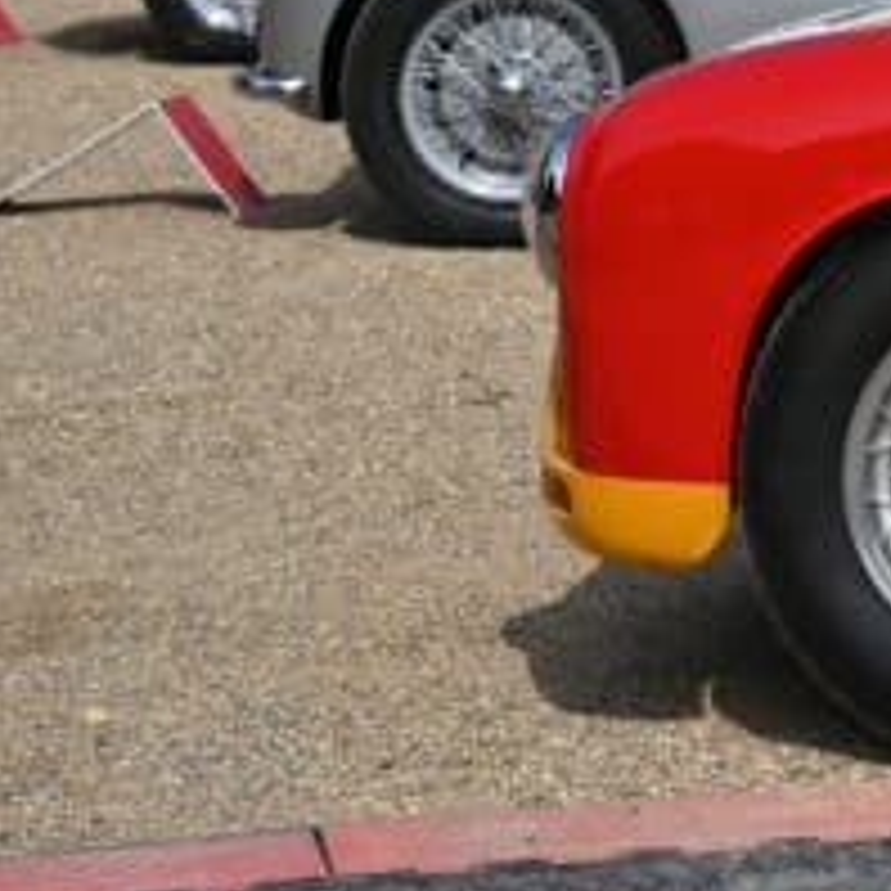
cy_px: -475
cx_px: 2079
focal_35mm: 171
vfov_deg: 9.9
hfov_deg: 9.2
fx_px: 4980
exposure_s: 1/3200
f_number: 4
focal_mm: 39
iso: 100
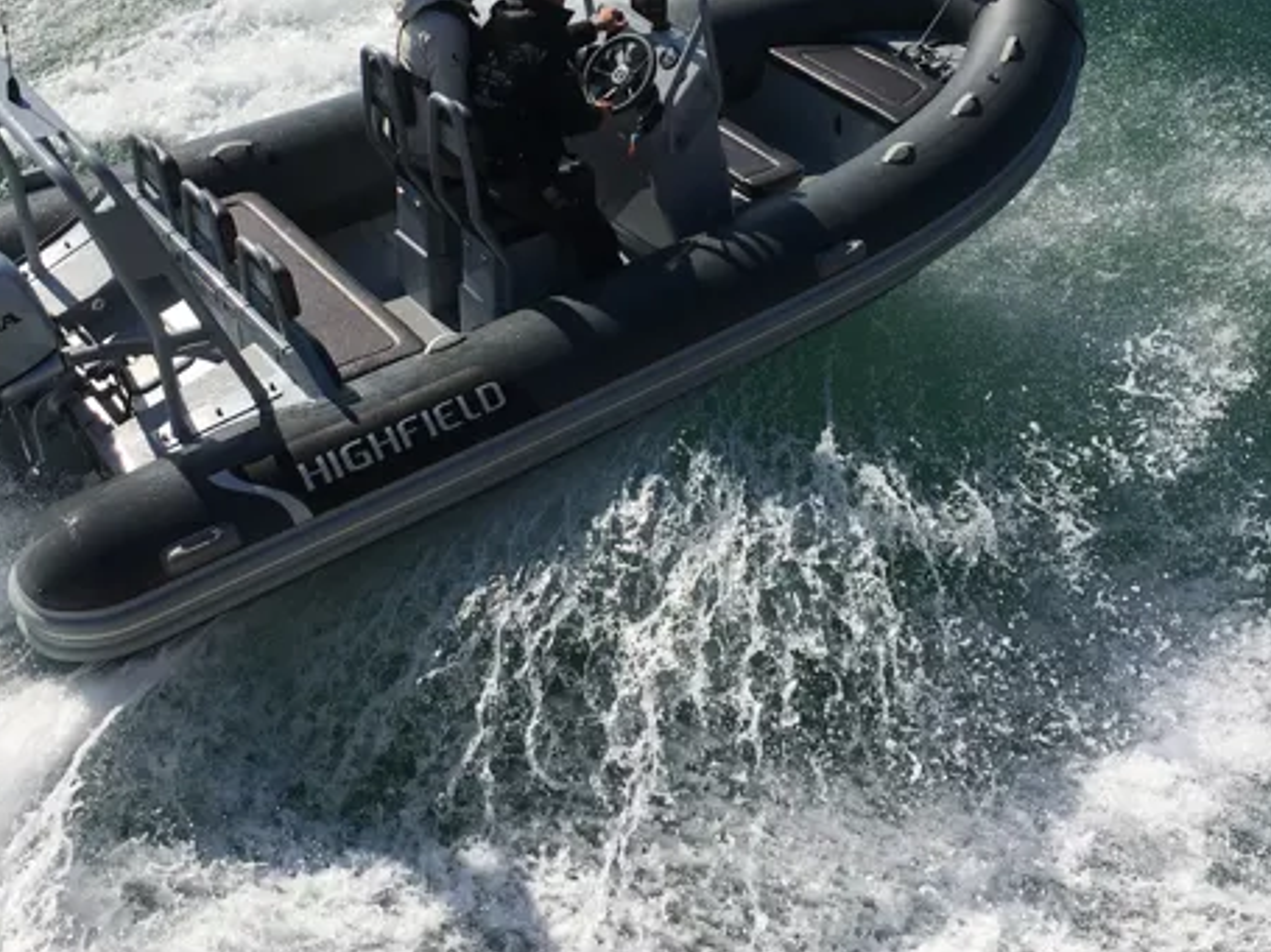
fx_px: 1872
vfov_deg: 28.0
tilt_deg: -34.8
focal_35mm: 51
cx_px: 595
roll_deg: +6.4
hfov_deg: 37.5
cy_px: 209
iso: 25
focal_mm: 4.15
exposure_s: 1/2849
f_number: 2.2
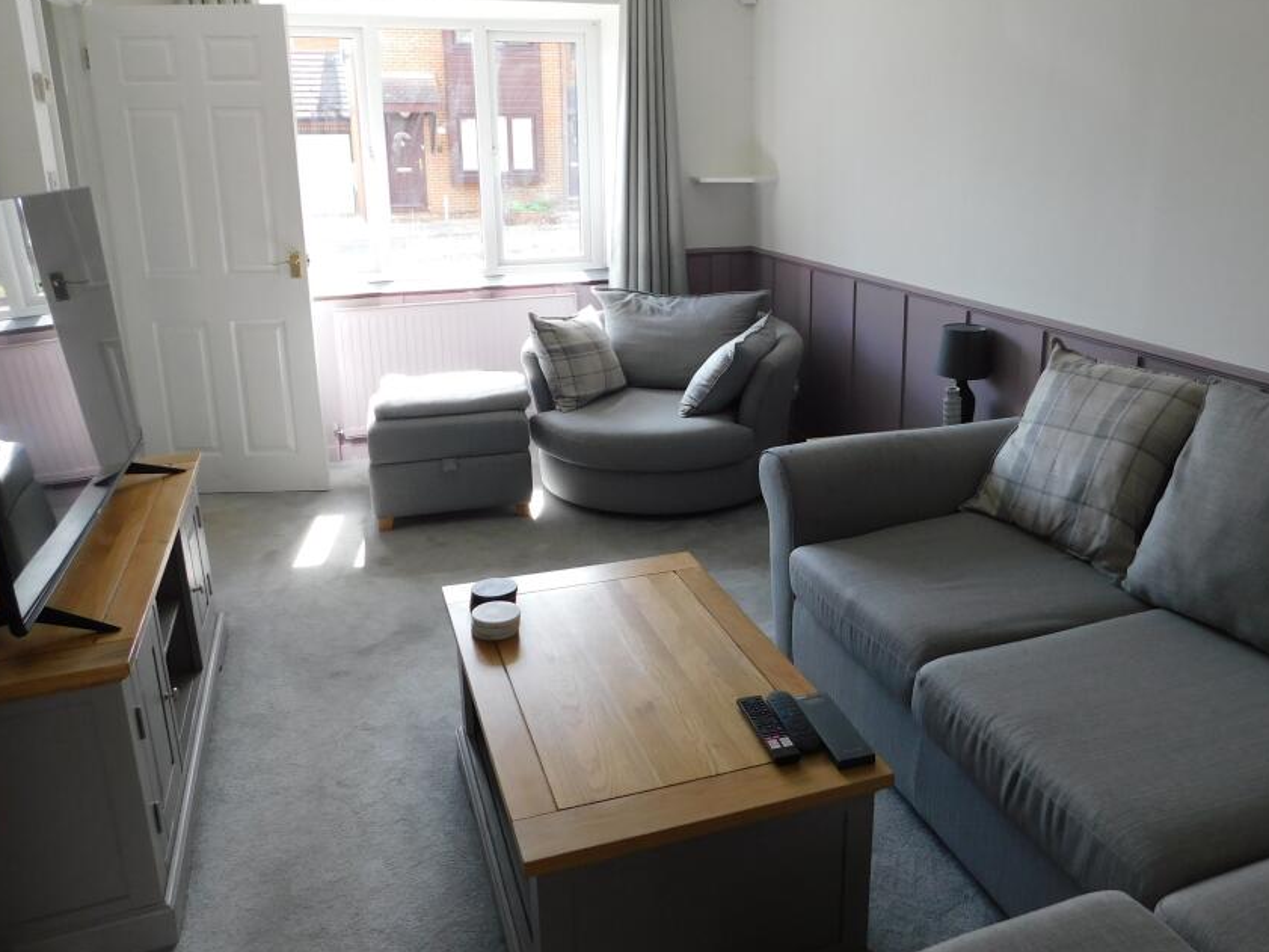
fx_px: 1027
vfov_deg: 49.6
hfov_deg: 63.2
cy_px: 400
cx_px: 708
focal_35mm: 28
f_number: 3
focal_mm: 4
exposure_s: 1/80
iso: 125
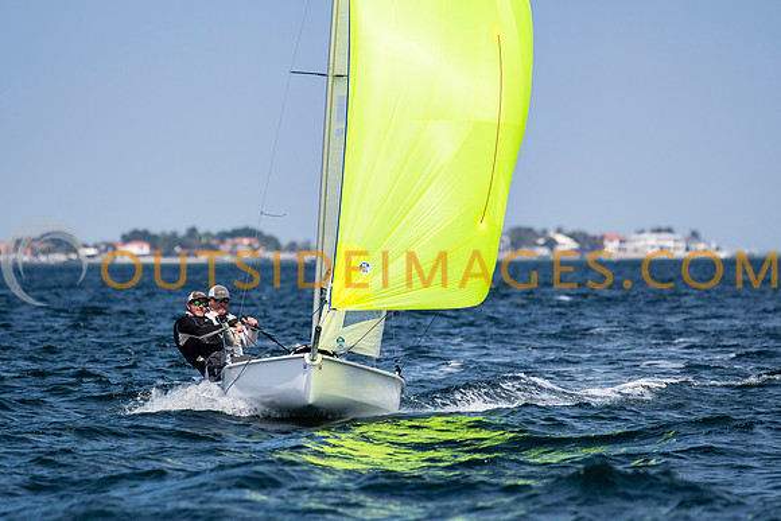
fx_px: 9916
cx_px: 390
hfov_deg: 4.5
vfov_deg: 3.0
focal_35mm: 457
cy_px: 260
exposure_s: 1/5000
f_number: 5
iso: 400
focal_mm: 300
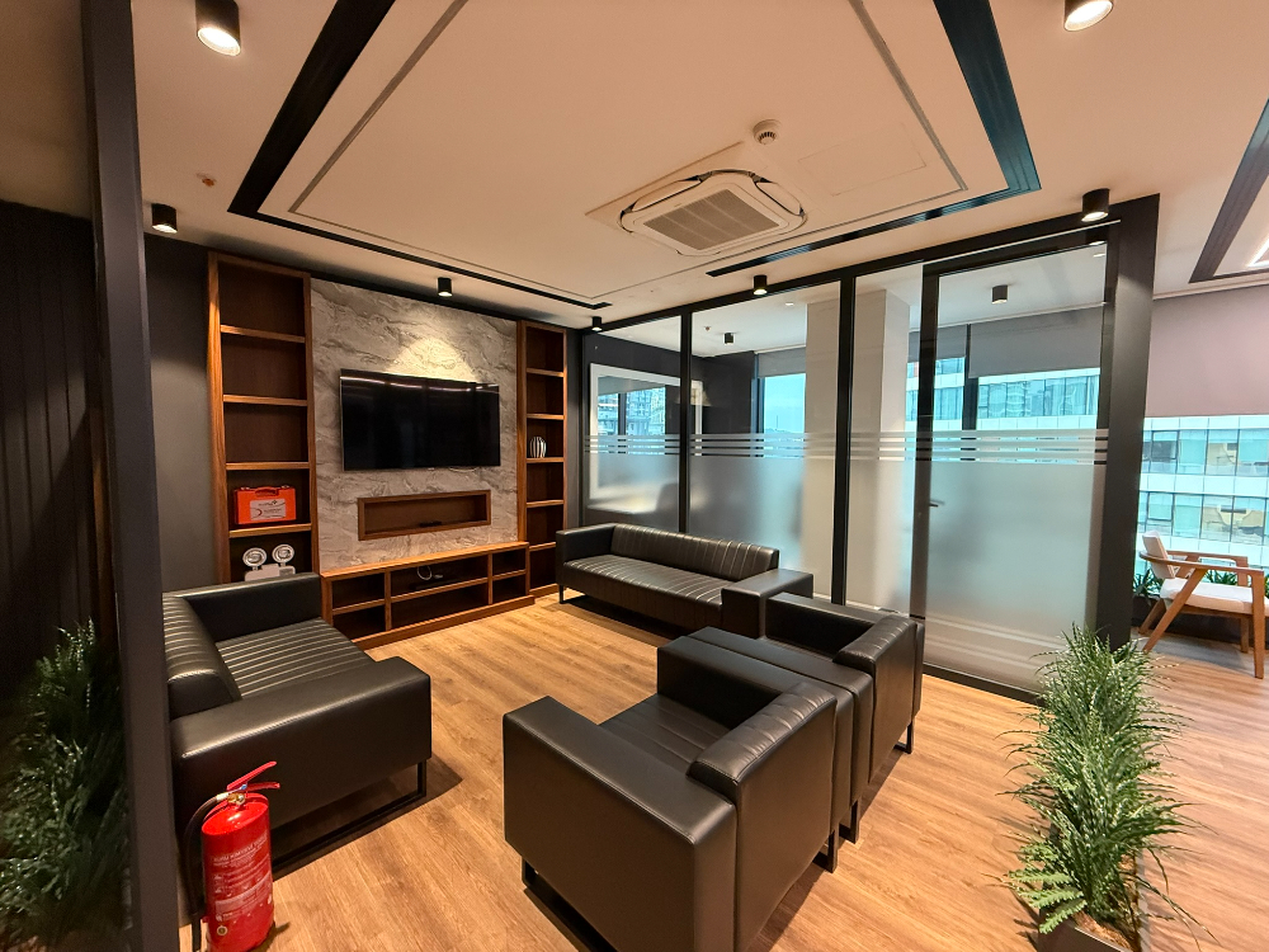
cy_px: 476
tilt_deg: -2.8
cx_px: 634
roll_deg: -0.2
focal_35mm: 14
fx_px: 513
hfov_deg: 102.1
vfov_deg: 85.7
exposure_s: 1/50
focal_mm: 2.22
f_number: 2.2
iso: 400
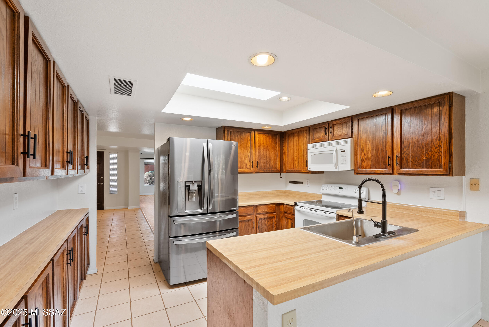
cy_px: 164
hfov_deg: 96.7
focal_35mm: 16
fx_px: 217
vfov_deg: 73.8
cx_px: 244
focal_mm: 16
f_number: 8
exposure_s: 1/4
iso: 400
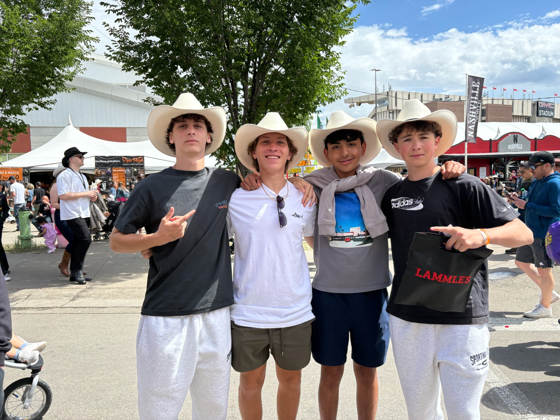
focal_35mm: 26
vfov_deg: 53.1
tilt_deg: -4.8
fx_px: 421
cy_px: 210
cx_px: 280
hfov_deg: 67.3
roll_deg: +1.7
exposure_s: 1/2747
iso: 64
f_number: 1.6
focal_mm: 5.96
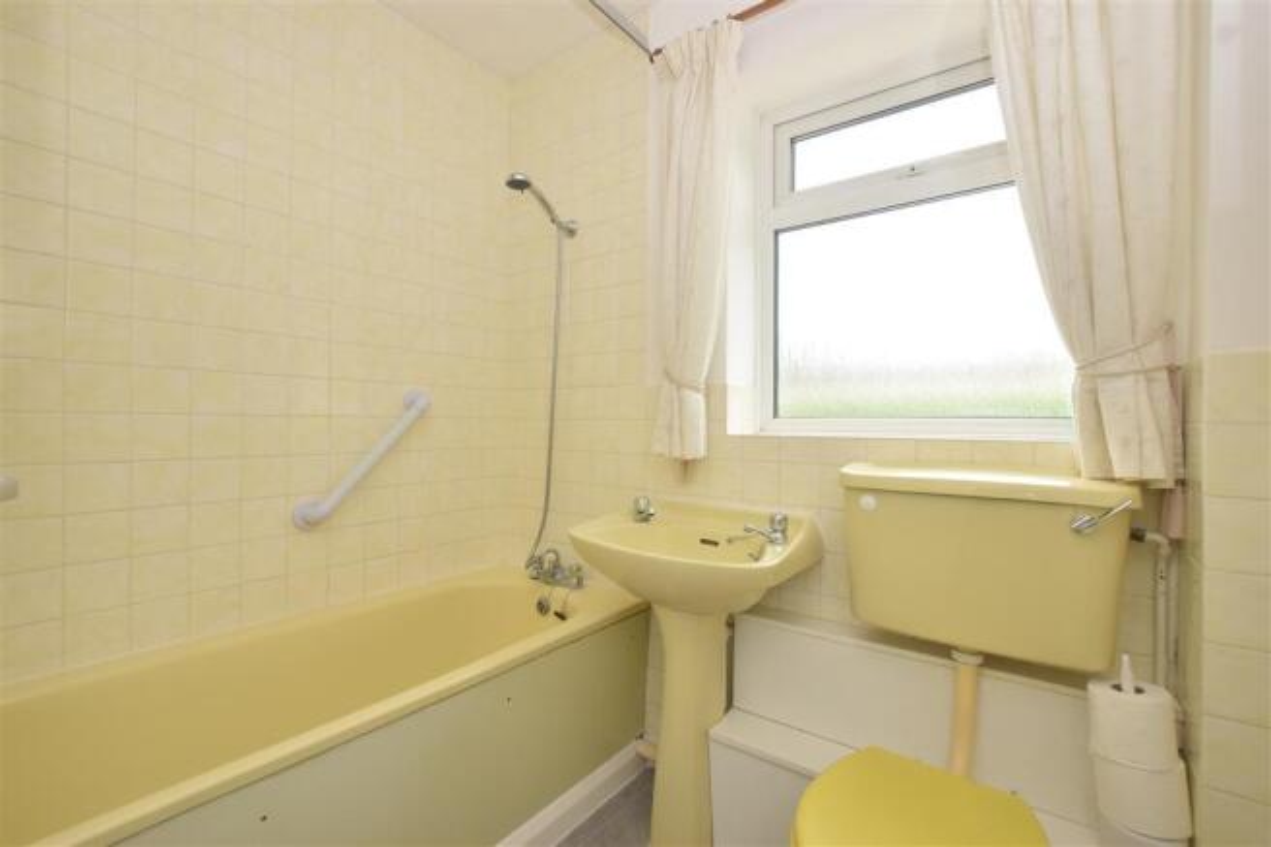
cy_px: 424
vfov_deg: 77.3
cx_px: 636
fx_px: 529
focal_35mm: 15
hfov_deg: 100.4
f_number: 9
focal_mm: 10
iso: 500
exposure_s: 1/125
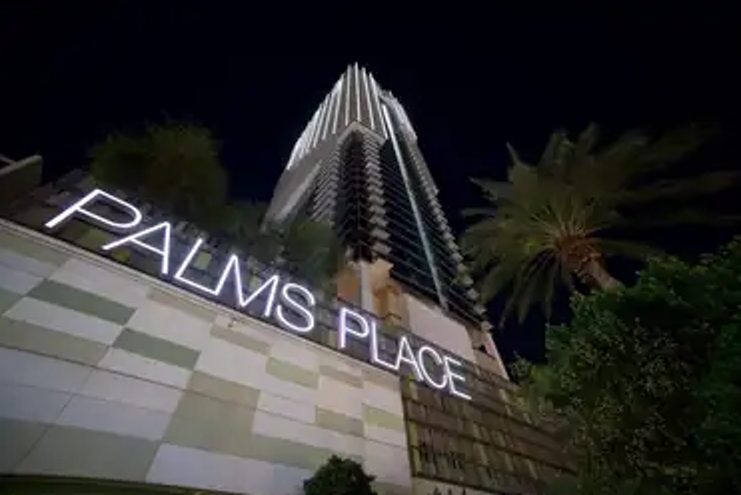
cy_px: 256
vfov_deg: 81.3
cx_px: 370
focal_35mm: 14
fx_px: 288
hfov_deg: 104.2
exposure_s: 1/20
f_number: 4
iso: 6400
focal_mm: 13
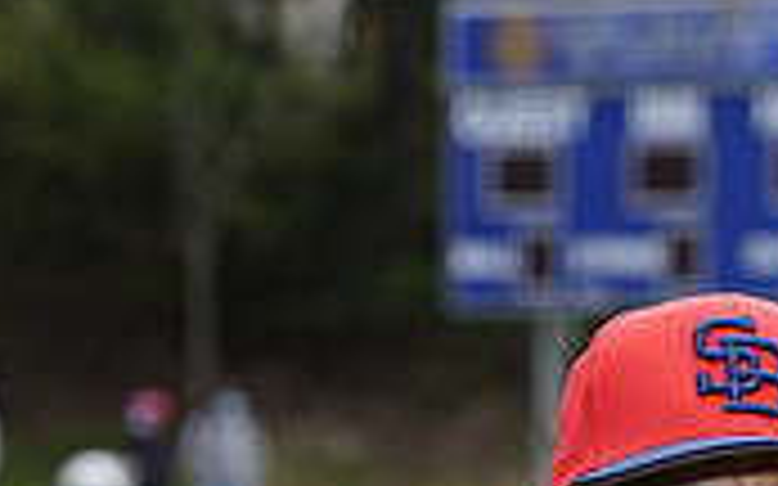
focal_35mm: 435
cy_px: 814
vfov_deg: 3.0
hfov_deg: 4.8
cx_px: 848
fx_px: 9220
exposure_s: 1/250
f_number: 6.3
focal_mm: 127
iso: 100
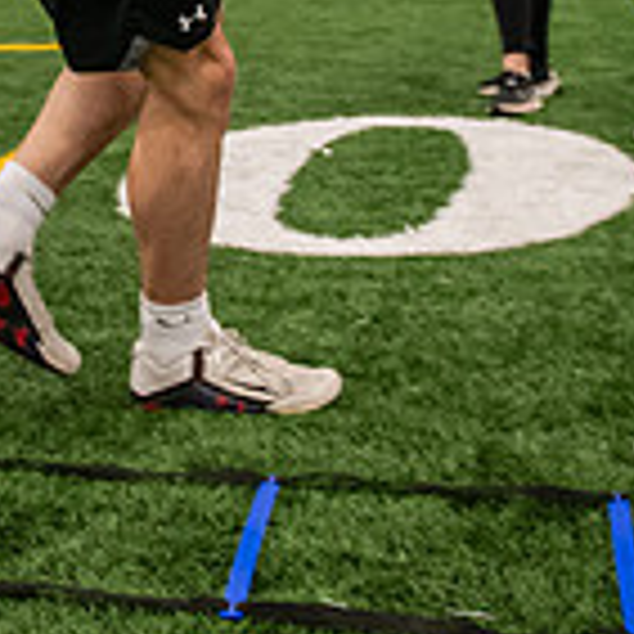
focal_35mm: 84
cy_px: -115
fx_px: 1741
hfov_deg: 20.3
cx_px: 90
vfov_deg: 19.5
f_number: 3.5
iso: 1600
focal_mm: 24
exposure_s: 1/125
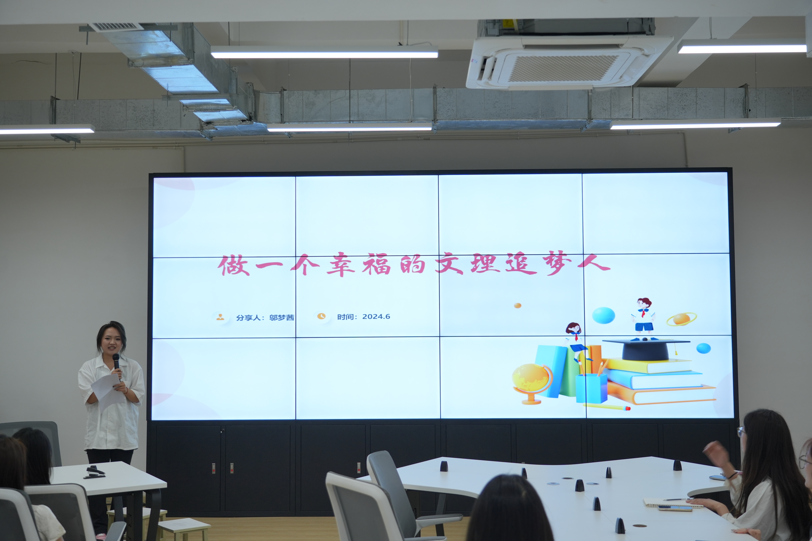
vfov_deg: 31.9
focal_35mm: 42
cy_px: 270
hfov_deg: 46.4
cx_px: 406
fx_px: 947
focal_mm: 42
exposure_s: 1/100
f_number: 4
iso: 320
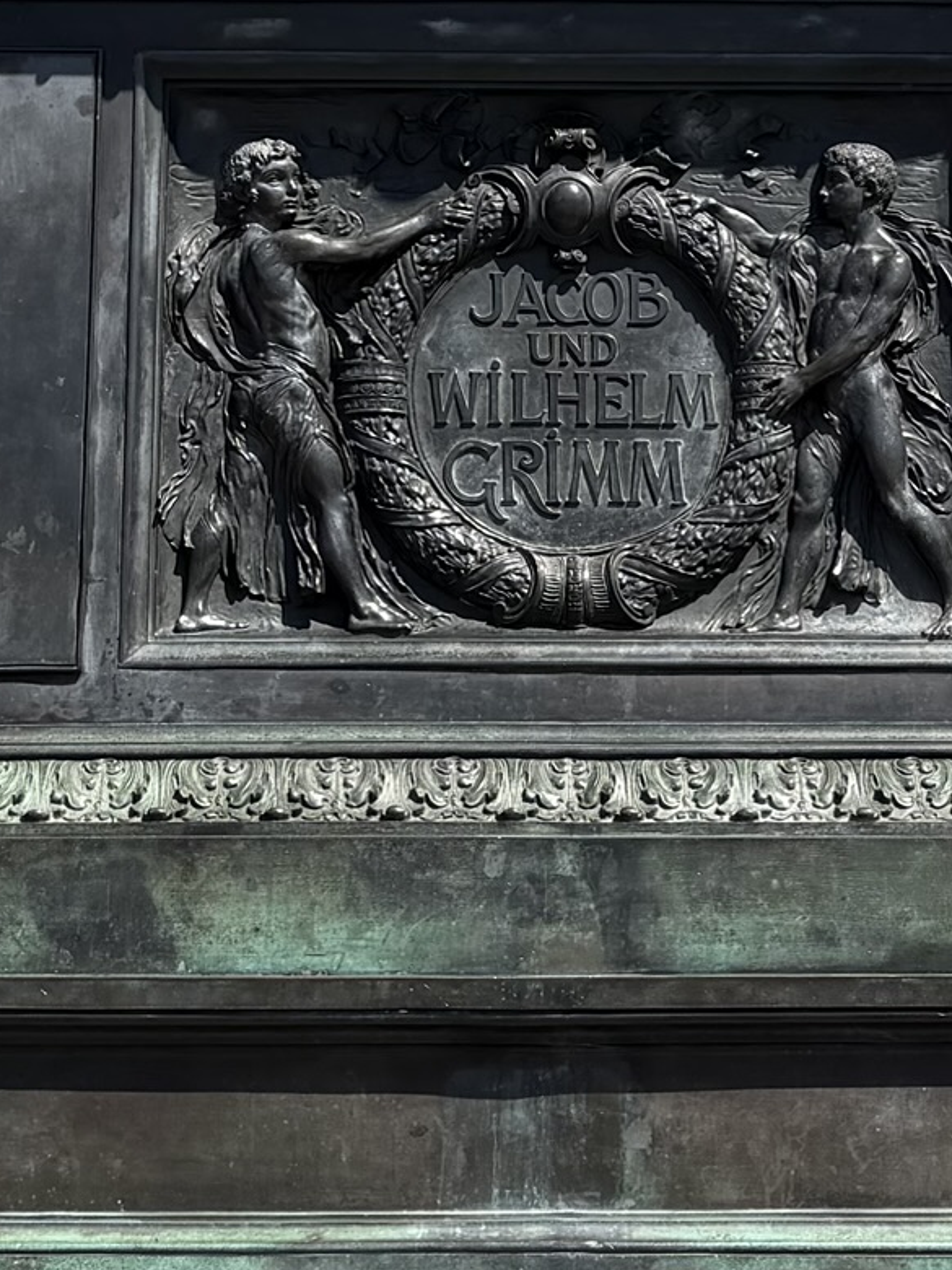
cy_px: -319
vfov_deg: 26.6
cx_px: 561
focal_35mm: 63
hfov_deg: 23.3
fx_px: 2310
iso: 80
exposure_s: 1/3425
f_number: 1.78
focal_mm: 6.76
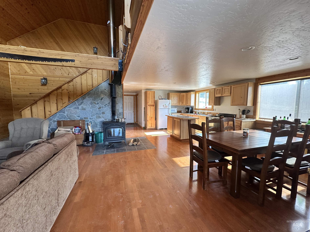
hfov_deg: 102.1
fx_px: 125
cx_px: 155
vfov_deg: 85.7
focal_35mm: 14
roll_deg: -0.2
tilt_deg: -4.7
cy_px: 116
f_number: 2.2
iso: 160
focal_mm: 2.22
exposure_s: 1/99
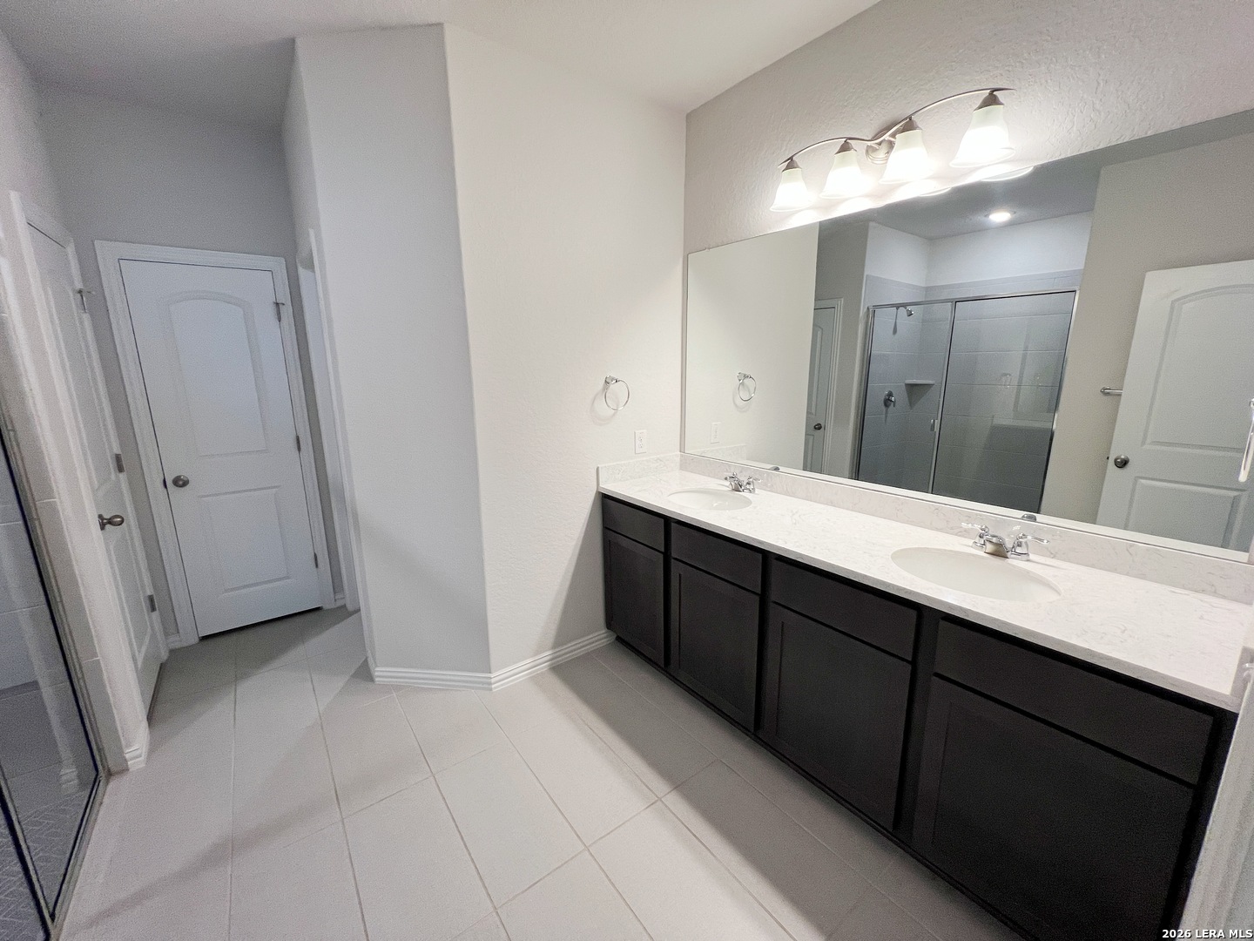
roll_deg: +0.7
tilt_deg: -13.2
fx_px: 471
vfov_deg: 89.9
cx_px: 627
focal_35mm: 13
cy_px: 470
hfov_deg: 106.2
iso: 160
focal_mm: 1.57
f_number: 1.8
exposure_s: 1/120
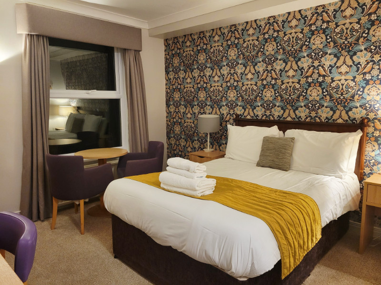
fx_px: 286
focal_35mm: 26
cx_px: 190
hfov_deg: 67.3
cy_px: 142
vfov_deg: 53.1
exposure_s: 1/24
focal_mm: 5.4
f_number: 1.8
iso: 500
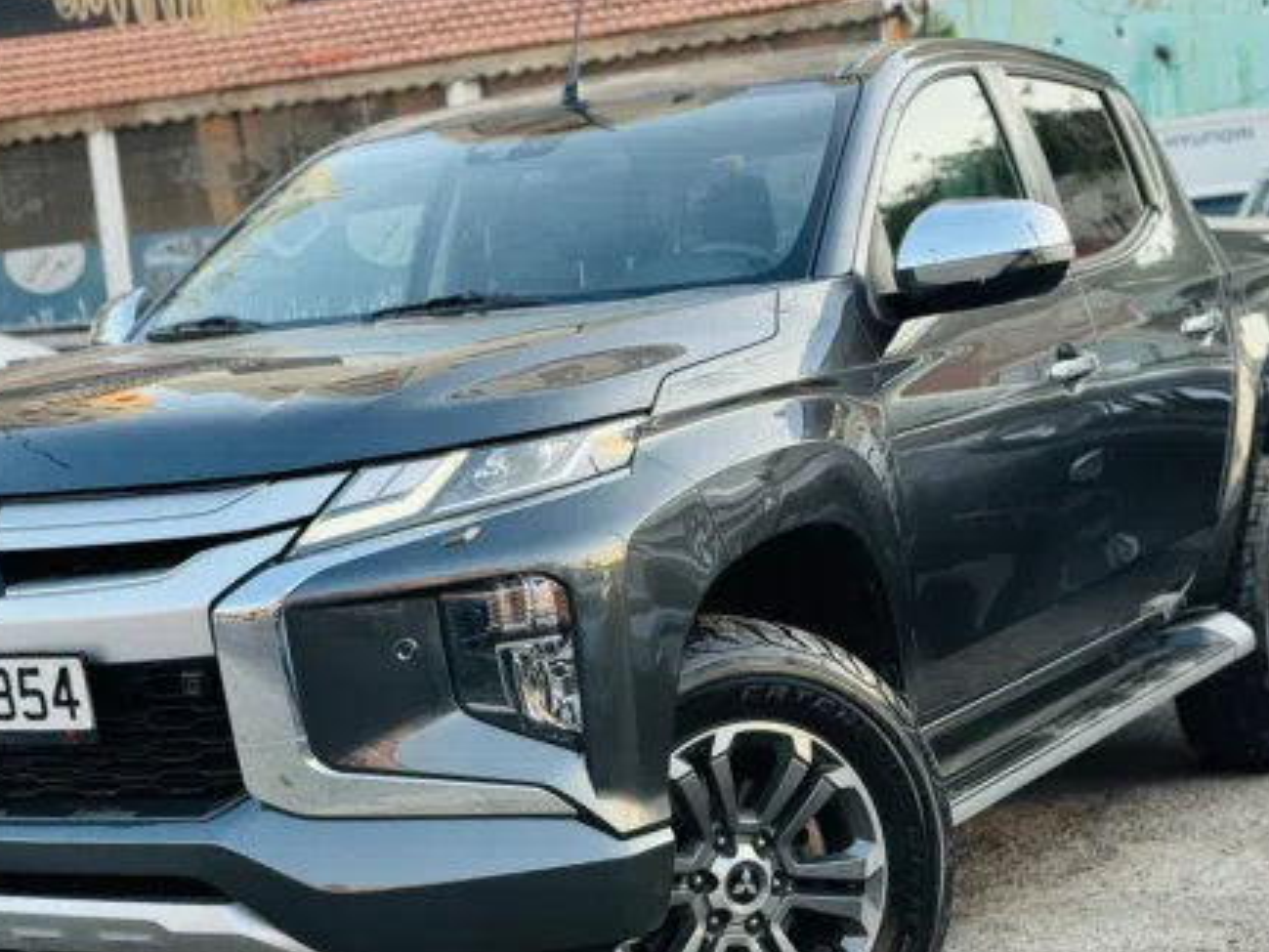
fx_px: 2604
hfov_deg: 27.3
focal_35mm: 71
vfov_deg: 20.7
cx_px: 519
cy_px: 600
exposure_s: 1/105
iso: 100
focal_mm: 6.76
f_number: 1.78
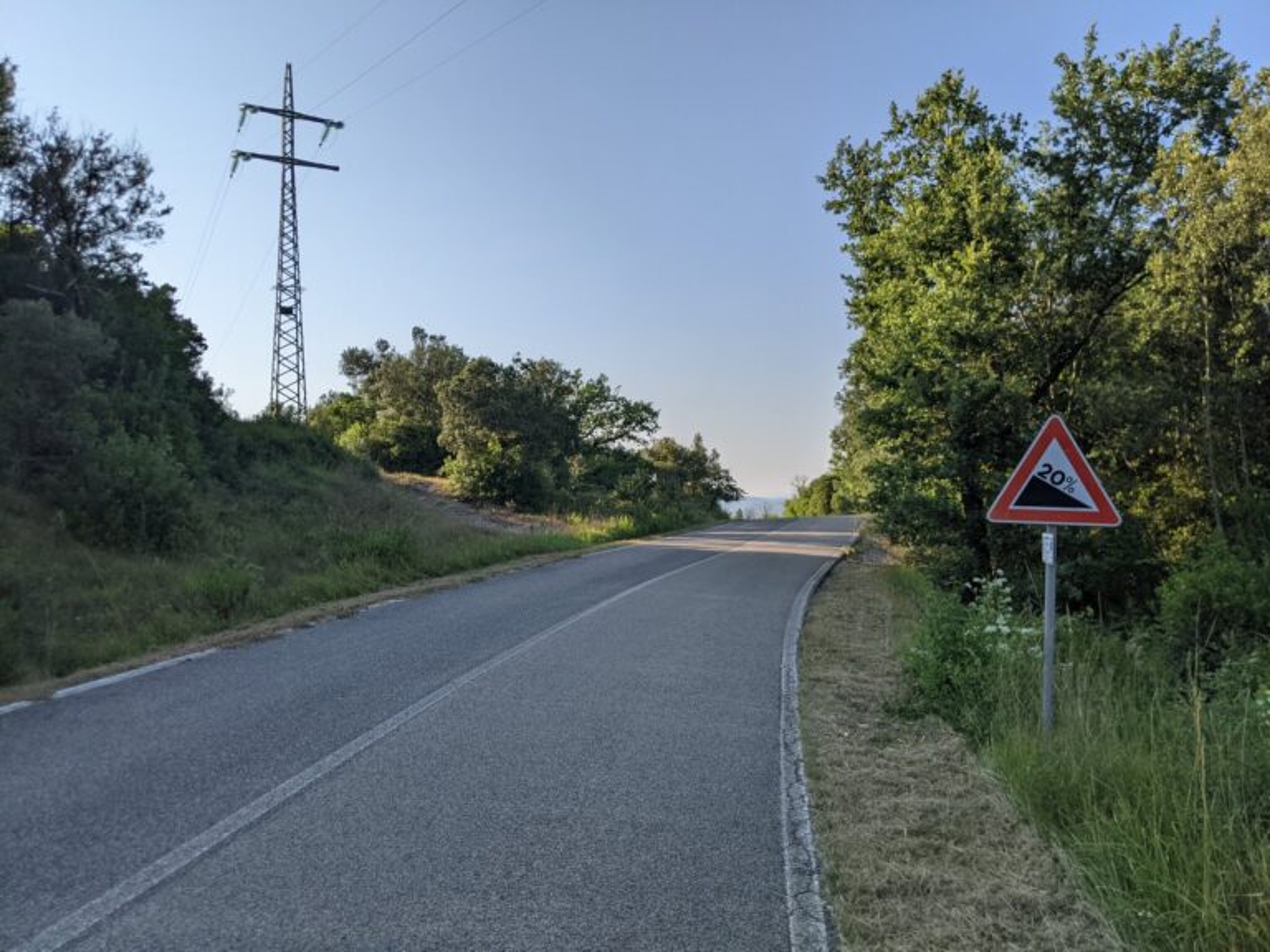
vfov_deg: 51.4
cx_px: 635
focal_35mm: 27
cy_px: 476
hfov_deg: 65.3
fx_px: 991
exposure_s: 1/2611
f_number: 1.8
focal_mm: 4.44
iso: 61
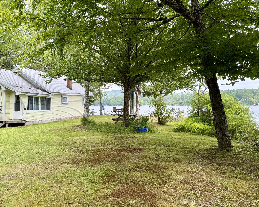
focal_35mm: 30
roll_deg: +0.1
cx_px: 116
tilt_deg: +1.0
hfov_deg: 58.6
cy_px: 98
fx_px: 230
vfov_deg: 48.5
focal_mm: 6.76
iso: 100
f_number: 1.78
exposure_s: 1/898
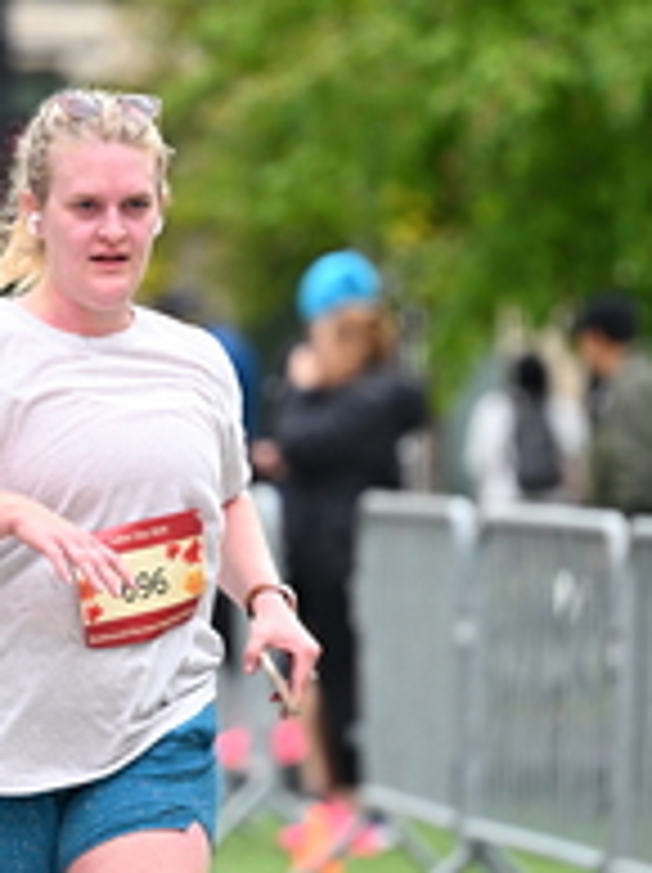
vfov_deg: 4.4
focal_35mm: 450
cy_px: 414
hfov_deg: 3.3
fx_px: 11326
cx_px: 88
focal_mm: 165
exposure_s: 1/2000
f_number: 2.8
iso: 640
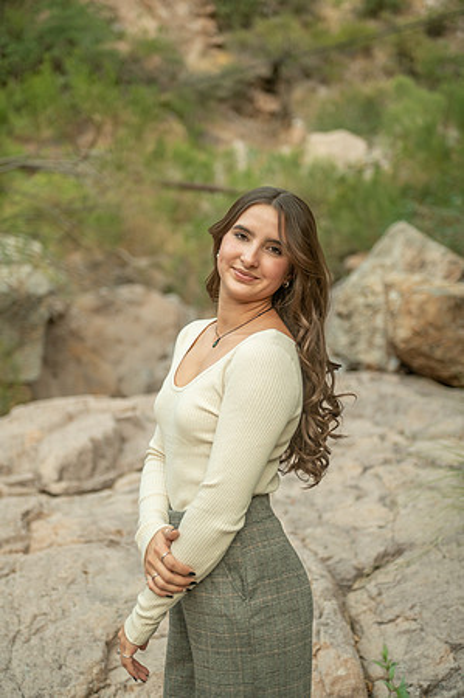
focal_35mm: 58
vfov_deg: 34.5
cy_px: 349
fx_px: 1124
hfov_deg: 23.3
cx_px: 232
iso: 640
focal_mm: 58
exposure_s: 1/125
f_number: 2.8
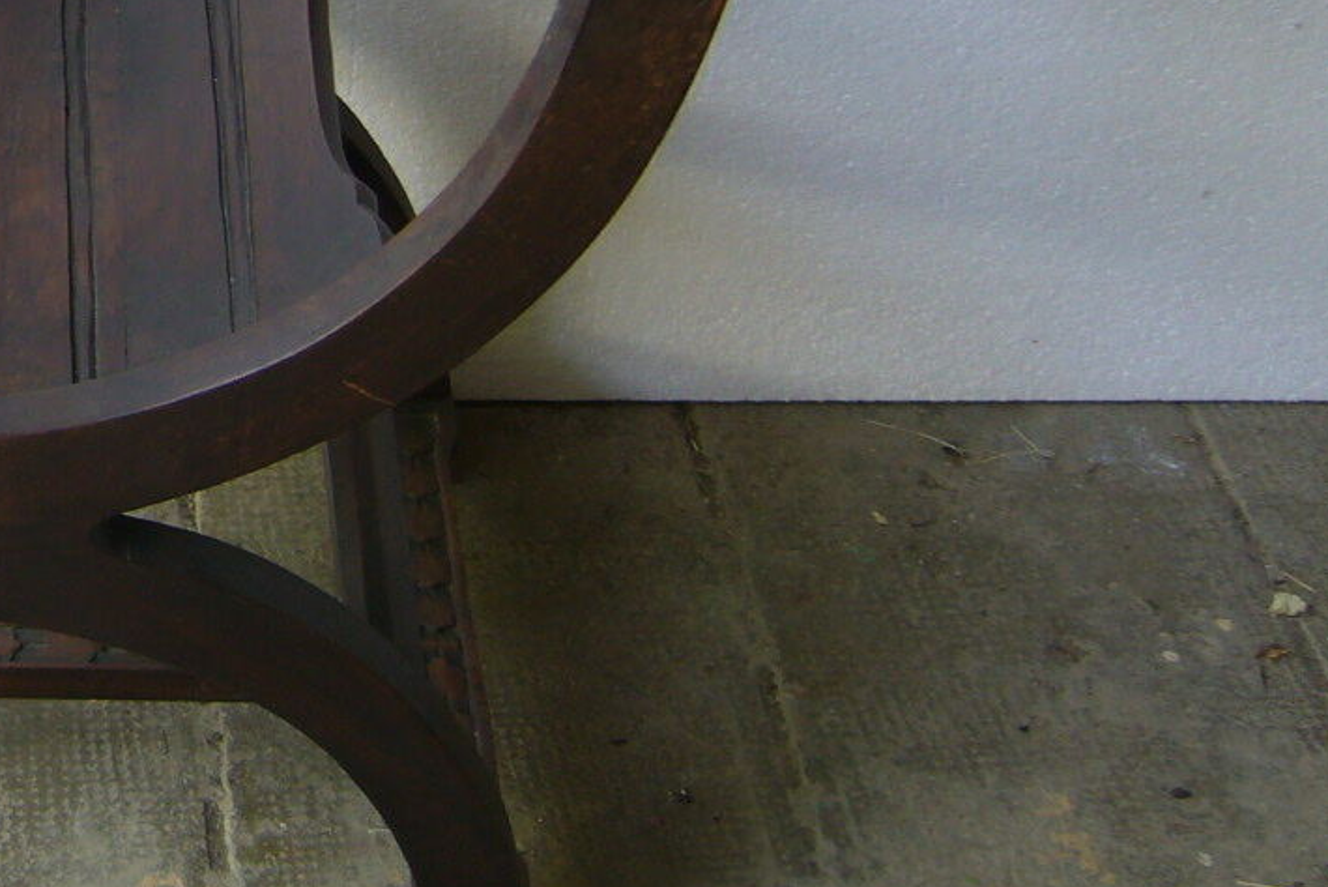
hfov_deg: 23.2
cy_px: 86
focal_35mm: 82
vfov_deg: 16.4
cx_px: -142
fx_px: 3026
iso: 80
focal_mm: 5.8
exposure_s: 1/40
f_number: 2.8
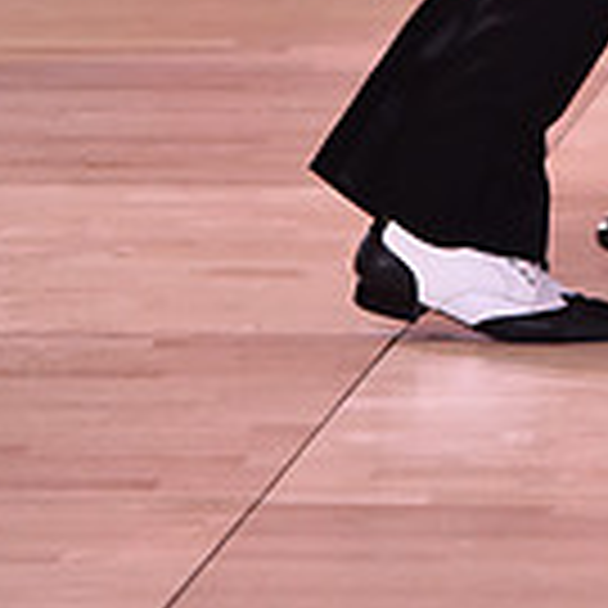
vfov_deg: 2.8
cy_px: -640
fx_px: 12360
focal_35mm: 622
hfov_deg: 2.8
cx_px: 808
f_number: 5.6
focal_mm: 170
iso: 2000
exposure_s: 1/250
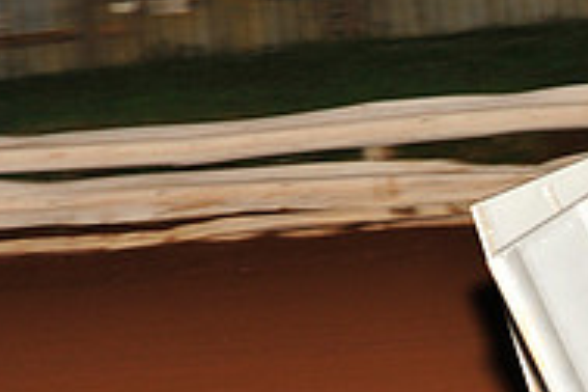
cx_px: 703
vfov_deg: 5.6
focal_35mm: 246
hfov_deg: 8.3
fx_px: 4018
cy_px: 370
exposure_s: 1/320
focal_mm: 80
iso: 800
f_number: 6.3
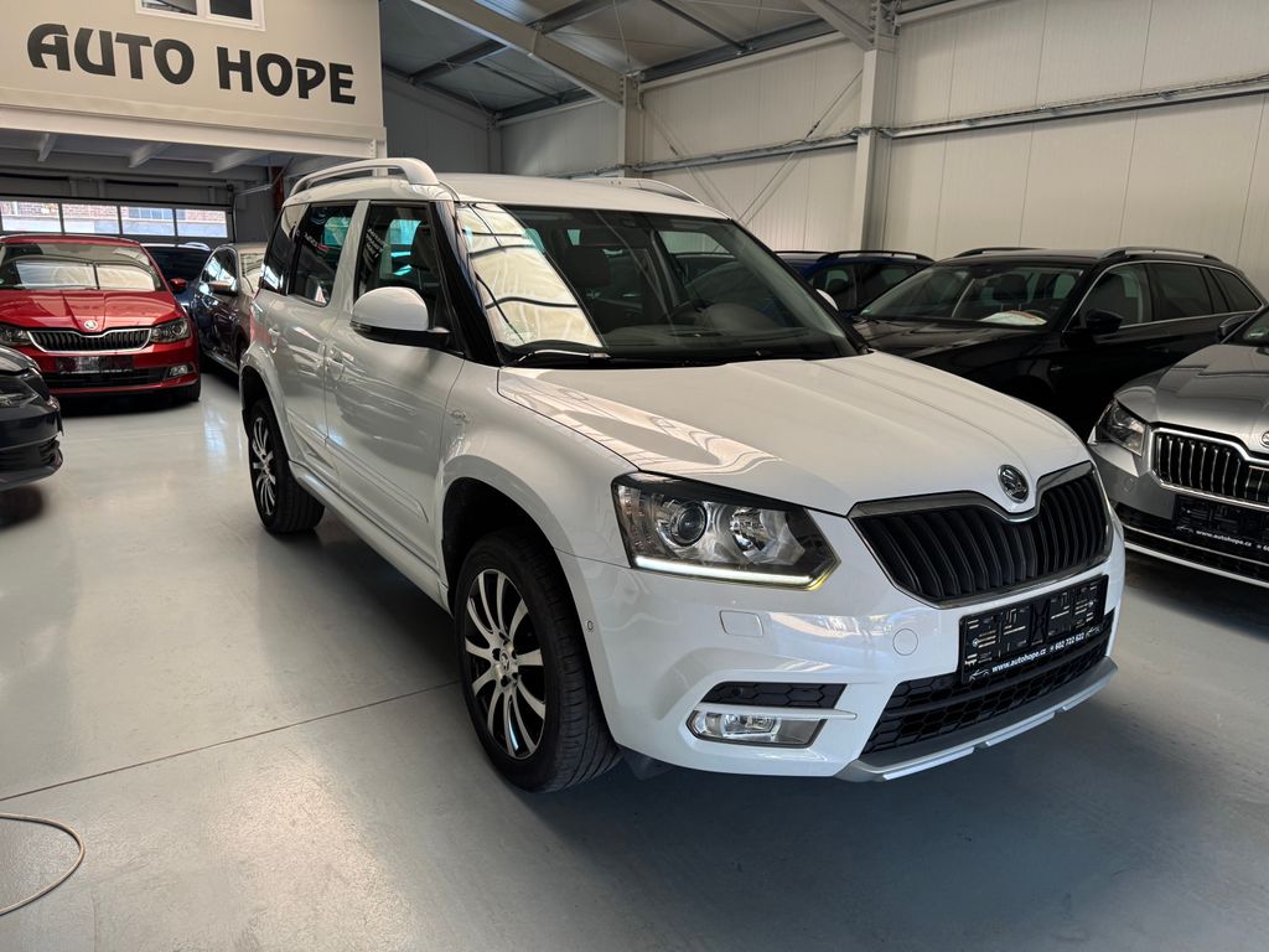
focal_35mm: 24
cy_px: 476
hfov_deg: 71.6
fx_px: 880
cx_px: 634
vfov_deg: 56.8
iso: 125
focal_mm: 6.76
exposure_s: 1/121
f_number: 1.78
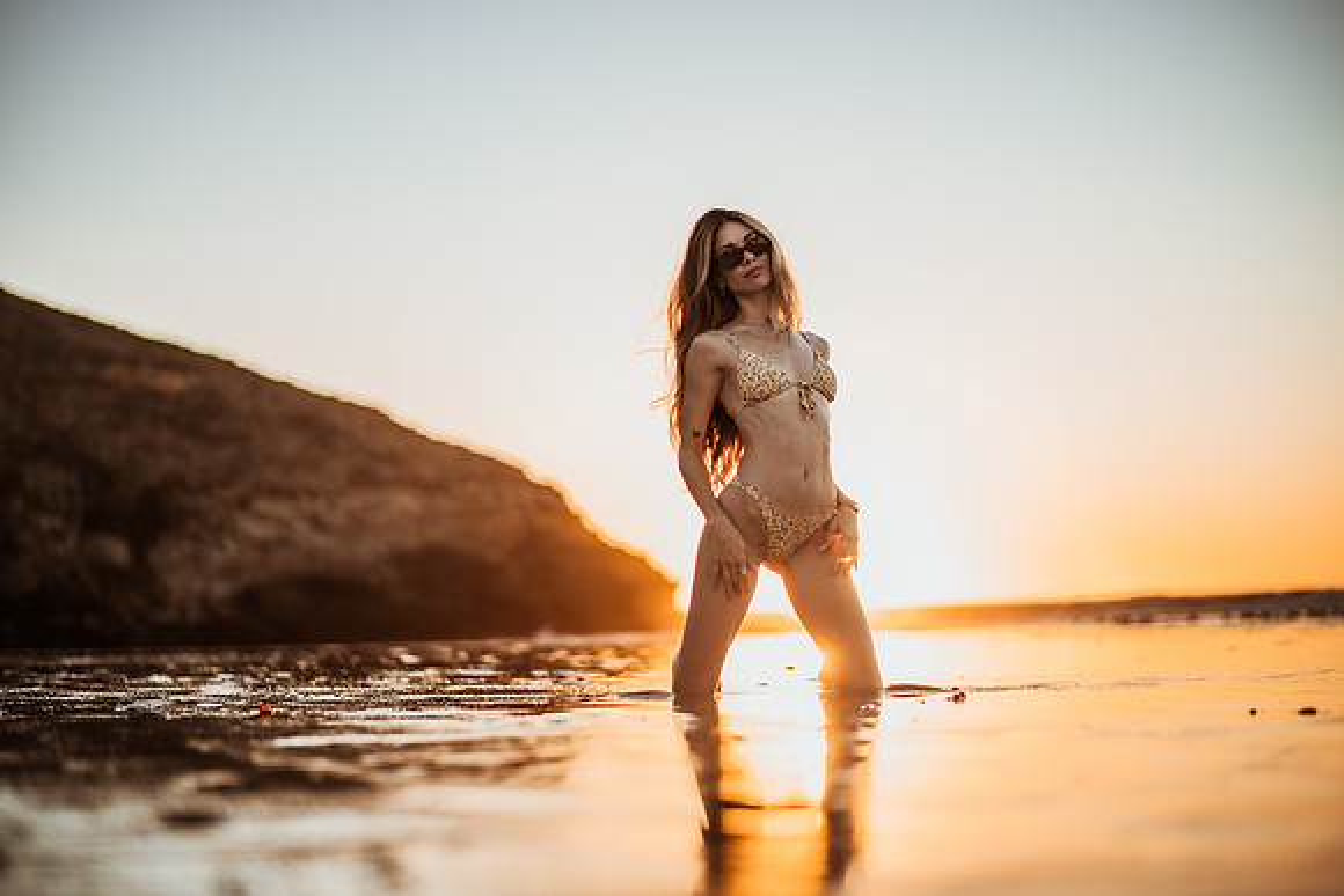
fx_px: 2166
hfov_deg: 34.5
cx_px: 672
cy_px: 448
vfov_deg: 23.4
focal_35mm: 58
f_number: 1.4
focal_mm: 58
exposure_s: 1/1250
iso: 100
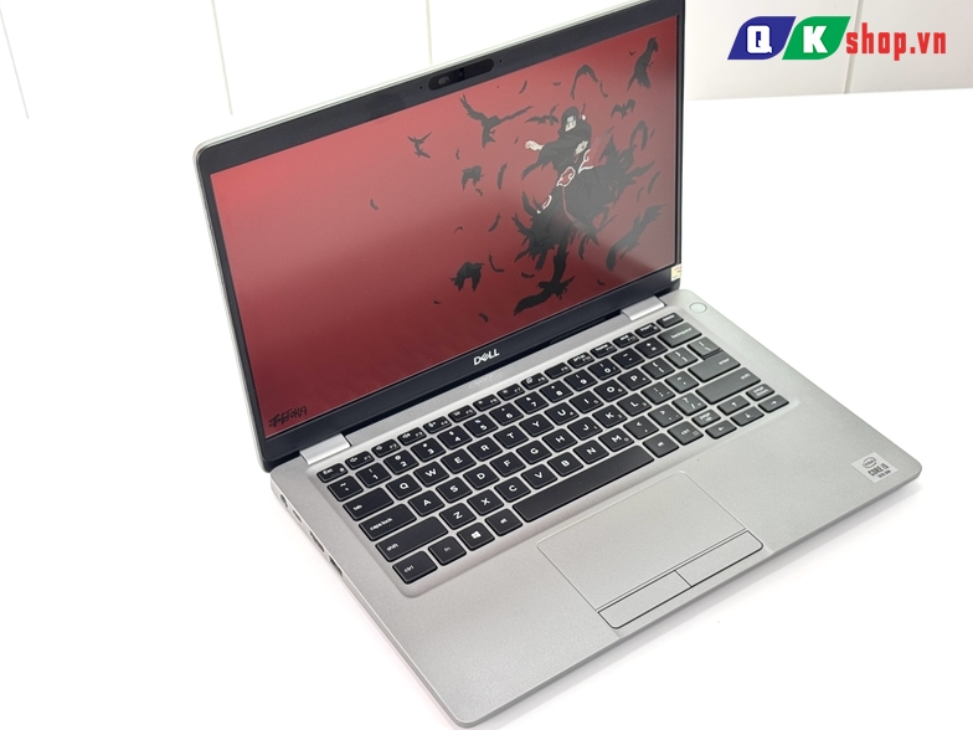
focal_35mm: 49
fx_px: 1377
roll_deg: +3.2
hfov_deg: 38.9
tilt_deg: -39.0
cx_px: 490
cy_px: 367
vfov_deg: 29.7
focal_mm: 6.76
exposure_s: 1/50
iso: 160
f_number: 1.78
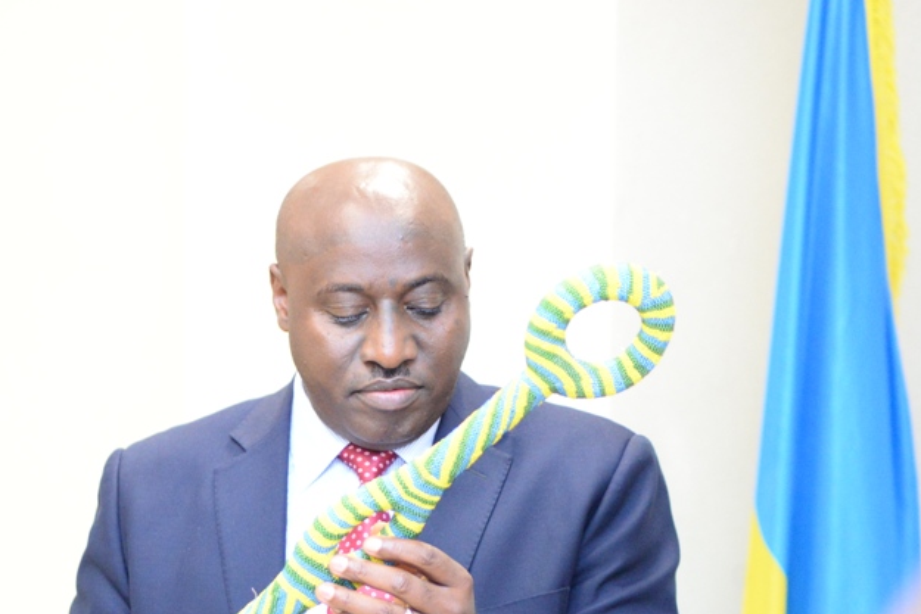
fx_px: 2866
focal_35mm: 112
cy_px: 456
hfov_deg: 18.1
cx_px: 209
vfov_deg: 12.2
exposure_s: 1/200
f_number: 4
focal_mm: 70
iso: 6400
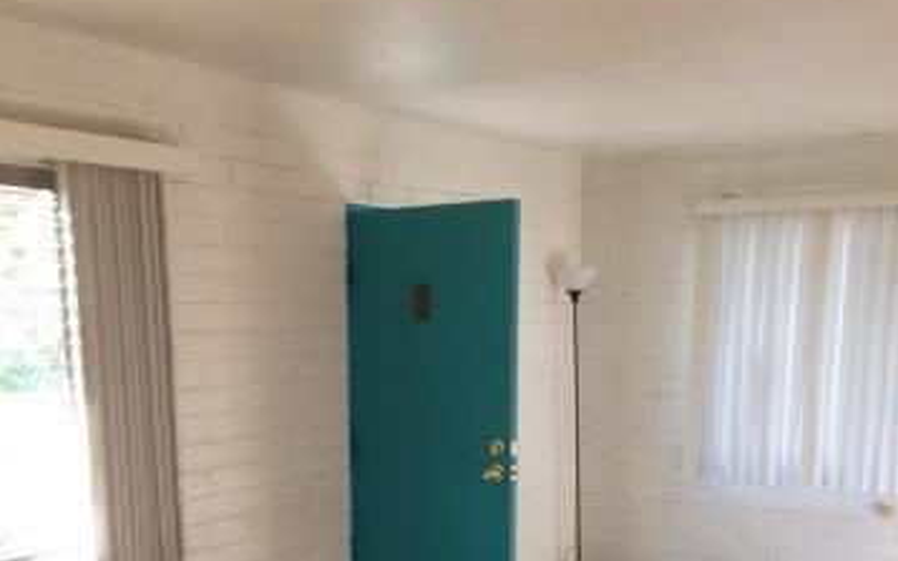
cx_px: 450
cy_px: 526
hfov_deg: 42.7
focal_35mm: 47
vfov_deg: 26.3
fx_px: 1150
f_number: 2.4
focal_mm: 4.12
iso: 50
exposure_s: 1/24
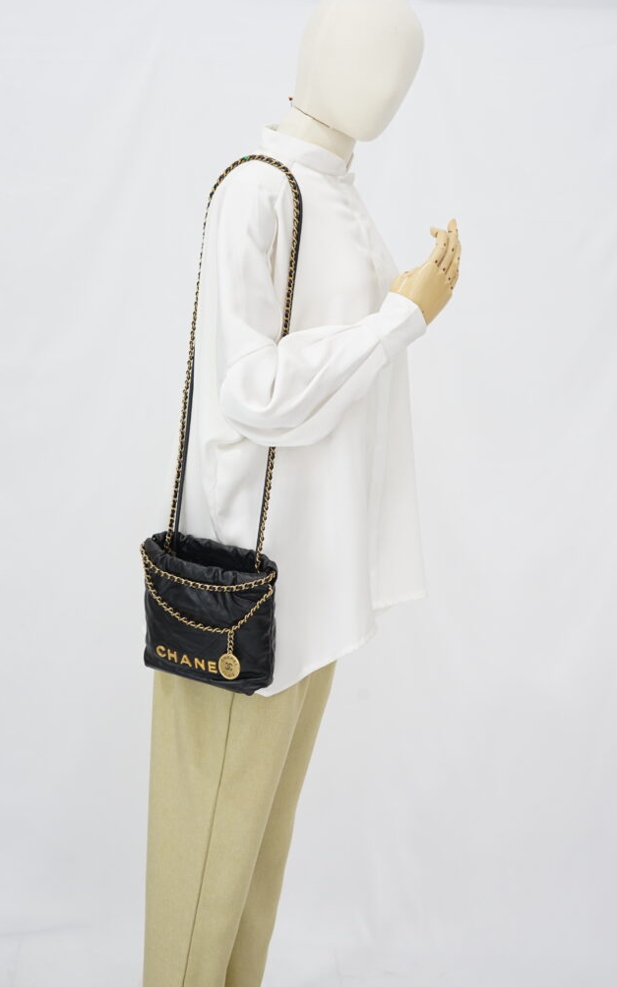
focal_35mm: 52
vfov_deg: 38.9
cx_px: 309
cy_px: 491
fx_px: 1400
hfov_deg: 24.9
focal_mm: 50
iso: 640
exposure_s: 1/10
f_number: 6.3
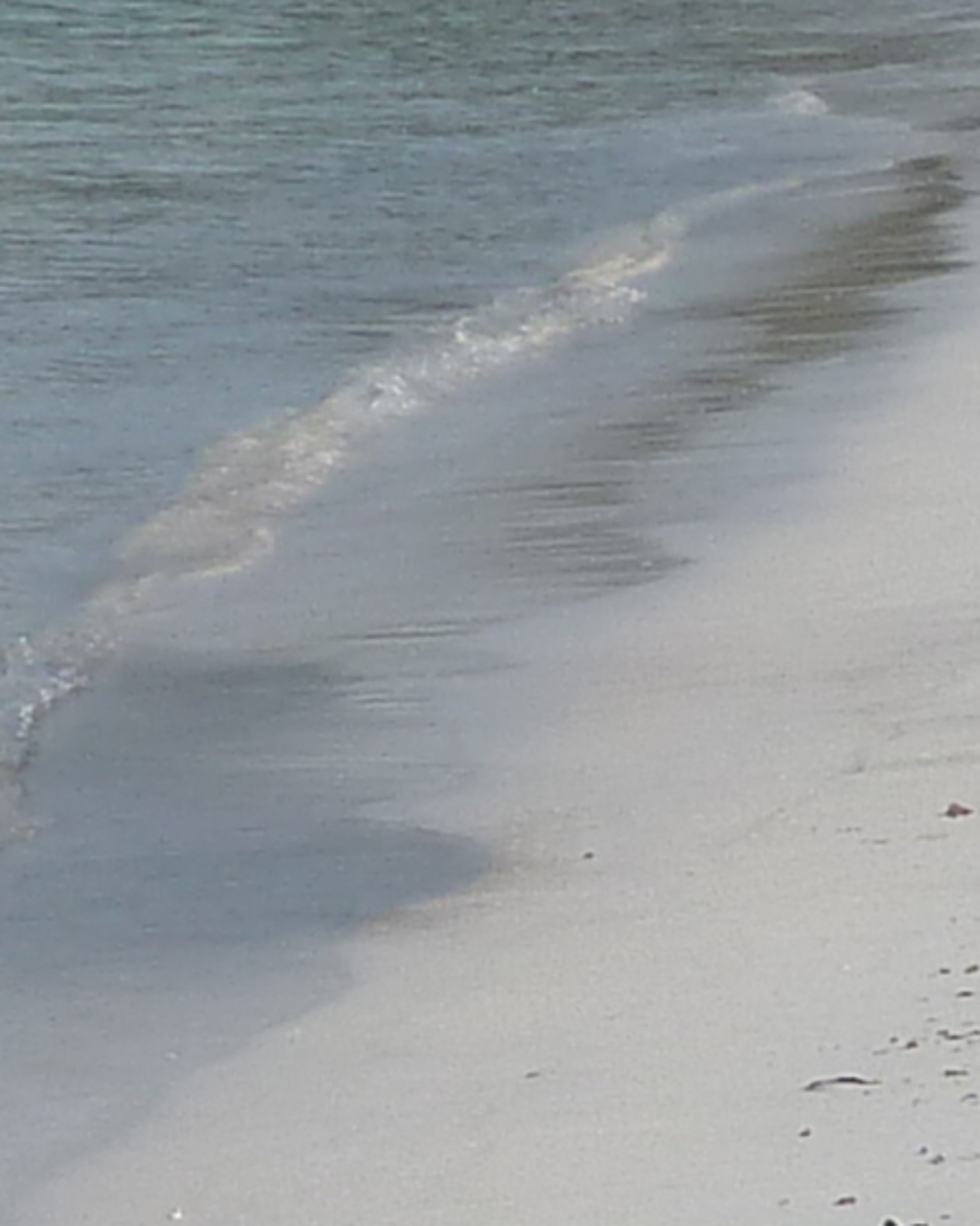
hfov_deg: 5.0
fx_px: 11130
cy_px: 1614
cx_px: 621
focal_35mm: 307
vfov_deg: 6.2
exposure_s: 1/1300
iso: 80
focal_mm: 7.3
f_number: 3.7
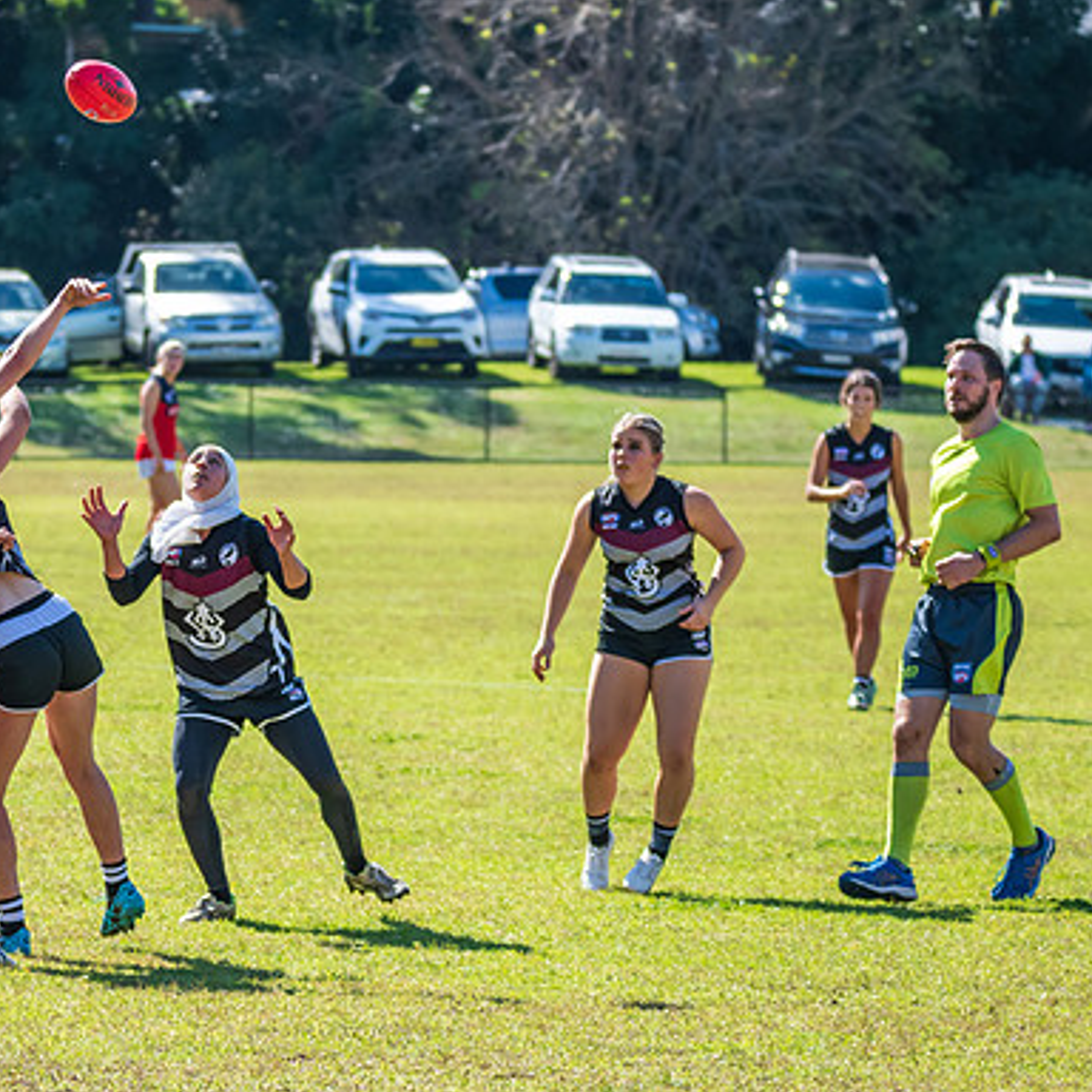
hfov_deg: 5.7
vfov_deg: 5.7
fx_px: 10921
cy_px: 577
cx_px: 76
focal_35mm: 306
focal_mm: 150
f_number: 6.3
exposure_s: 1/2000
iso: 800
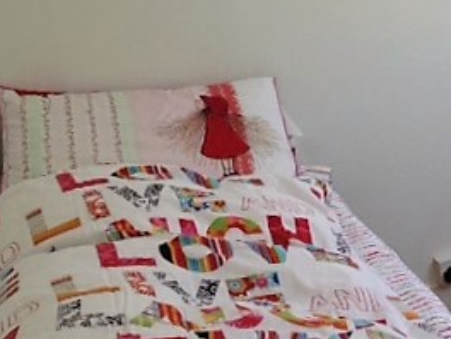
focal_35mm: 75
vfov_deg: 19.6
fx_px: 977
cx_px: 500
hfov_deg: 24.2
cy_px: 187
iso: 50
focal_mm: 4.13
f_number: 2.4
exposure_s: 1/60
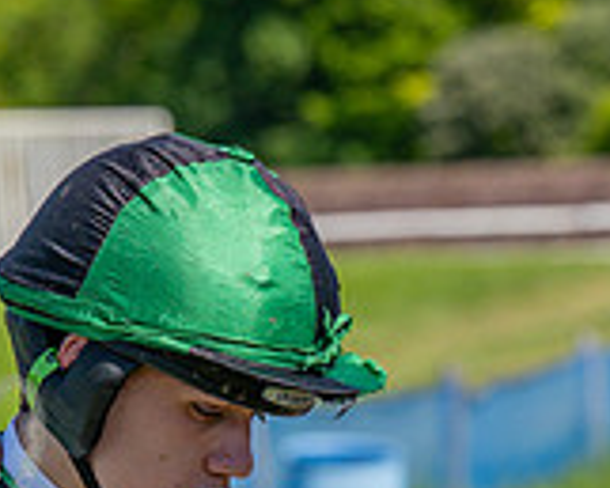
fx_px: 9809
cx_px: 256
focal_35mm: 543
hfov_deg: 3.6
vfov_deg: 2.8
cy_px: 639
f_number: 4
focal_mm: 92
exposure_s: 1/2000
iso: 200
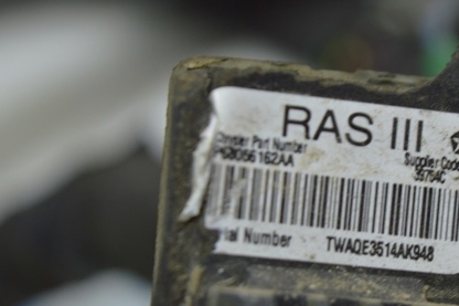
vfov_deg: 10.8
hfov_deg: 16.1
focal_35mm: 127
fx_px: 1616
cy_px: 189
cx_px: 340
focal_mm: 55
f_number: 5.6
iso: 400
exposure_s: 1/30
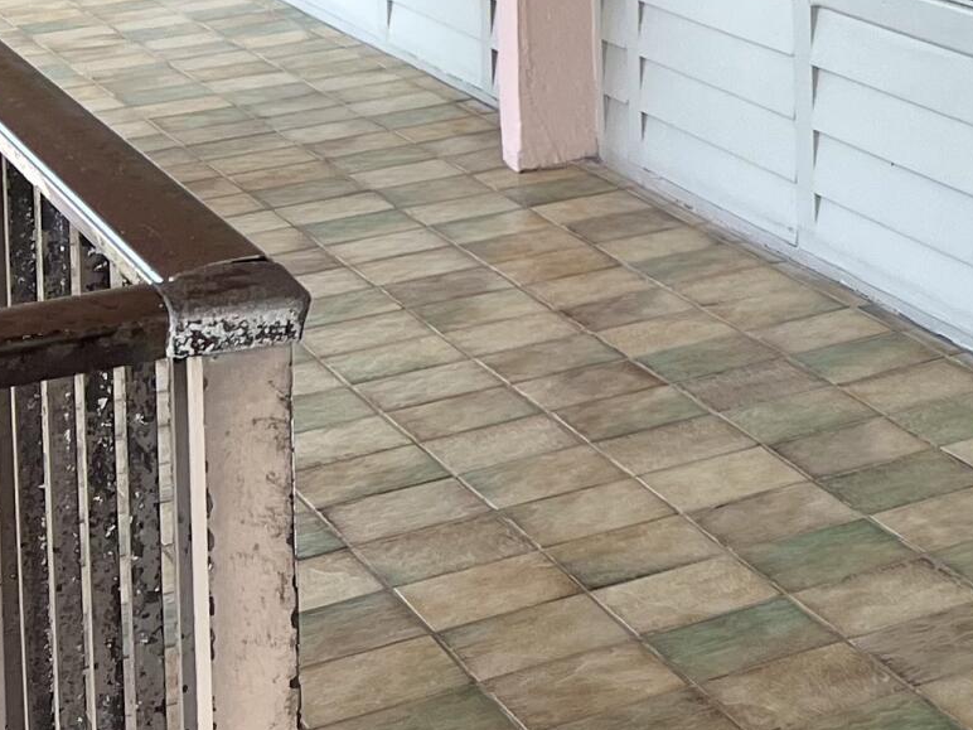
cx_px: 1671
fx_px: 2839
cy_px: -449
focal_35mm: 101
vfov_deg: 13.6
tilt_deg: -2.0
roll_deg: +1.4
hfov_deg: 16.7
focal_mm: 5.7
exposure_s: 1/982
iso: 50
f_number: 1.5
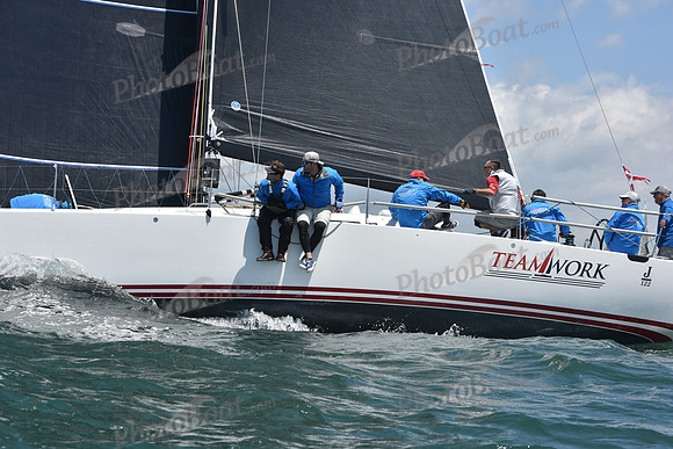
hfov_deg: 22.6
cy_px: 224
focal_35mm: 90
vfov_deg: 15.2
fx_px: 1683
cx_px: 336
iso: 250
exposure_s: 1/1250
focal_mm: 90
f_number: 8
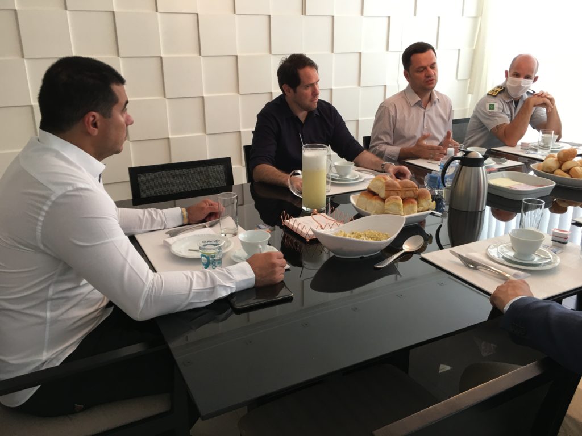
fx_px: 488
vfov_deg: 48.2
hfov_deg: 61.7
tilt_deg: -17.6
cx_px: 291
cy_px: 218
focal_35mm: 29
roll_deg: -0.5
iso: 25
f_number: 2.2
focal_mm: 4.15
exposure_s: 1/15
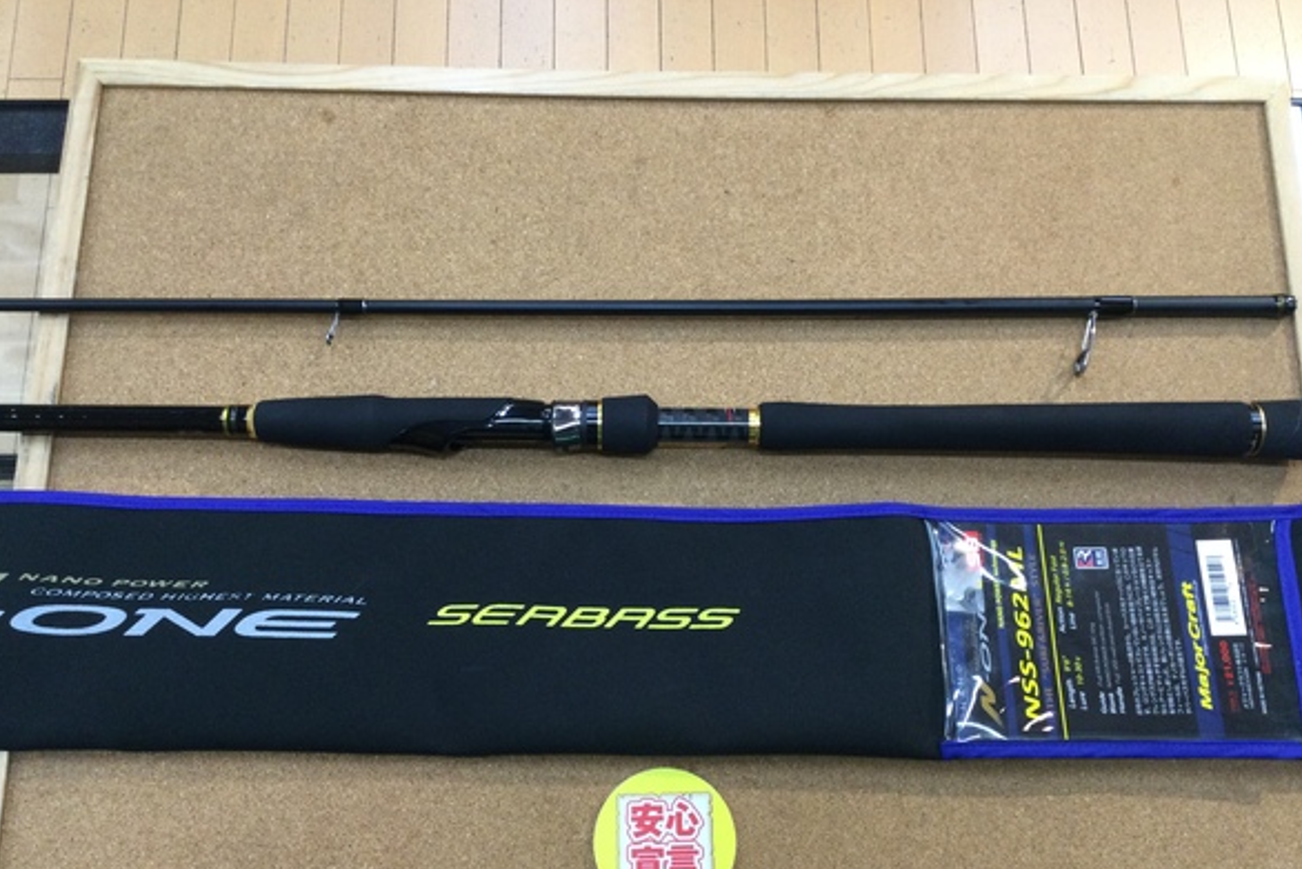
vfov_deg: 39.9
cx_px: 651
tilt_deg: -75.6
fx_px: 1194
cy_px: 498
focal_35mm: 33
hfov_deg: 57.2
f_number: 2.4
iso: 50
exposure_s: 1/30
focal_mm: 3.3
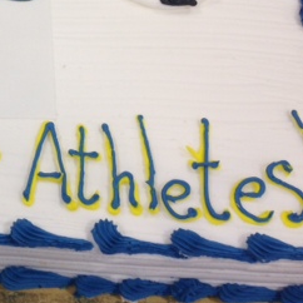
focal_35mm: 77
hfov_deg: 20.7
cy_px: 50
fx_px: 763
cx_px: -80
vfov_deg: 22.1
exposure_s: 1/60
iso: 64
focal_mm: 4.13
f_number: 2.4
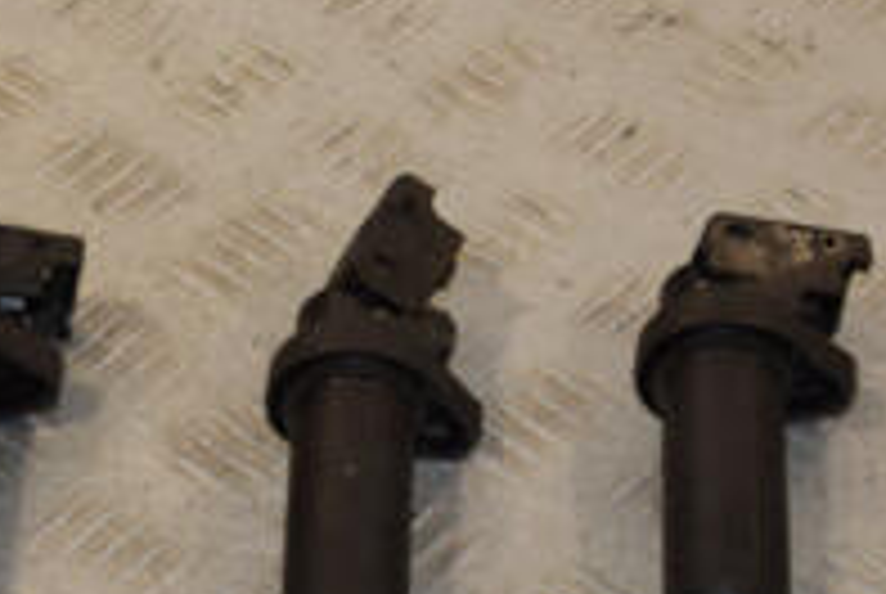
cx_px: 450
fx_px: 3599
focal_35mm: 146
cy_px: 405
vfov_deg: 9.4
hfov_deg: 14.0
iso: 800
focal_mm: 32
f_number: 8
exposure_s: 1/200
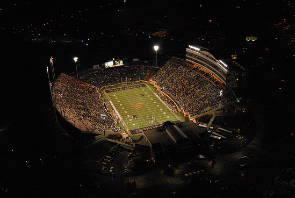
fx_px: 312
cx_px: 150
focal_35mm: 38
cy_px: 102
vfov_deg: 35.2
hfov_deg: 50.6
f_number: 5
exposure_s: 1/160
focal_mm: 24
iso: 1600
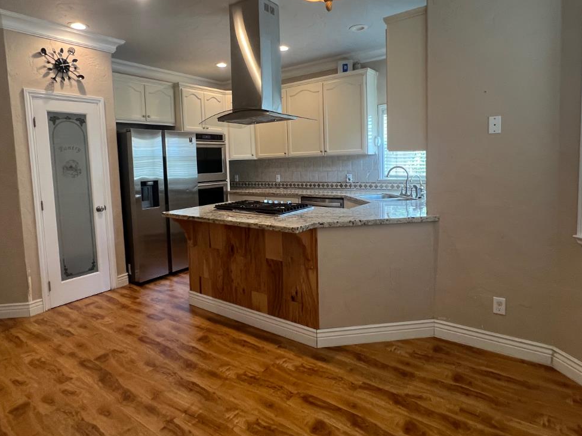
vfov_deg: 65.7
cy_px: 192
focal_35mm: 20
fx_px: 336
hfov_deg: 81.7
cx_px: 273
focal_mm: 1.57
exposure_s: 1/60
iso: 160
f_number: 1.8
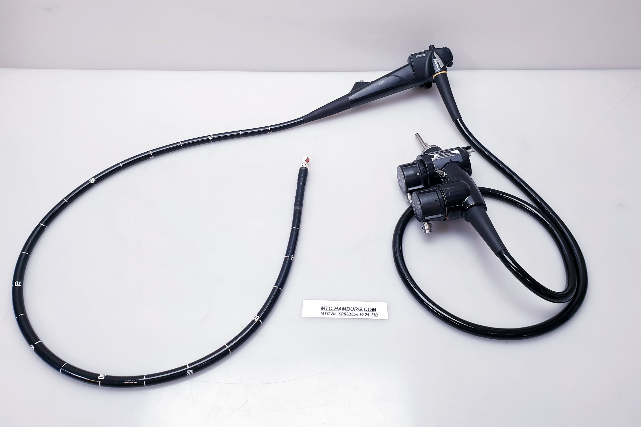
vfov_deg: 46.3
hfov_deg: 65.5
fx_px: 499
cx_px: 325
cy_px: 181
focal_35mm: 28
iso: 100
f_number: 2.4
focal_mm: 4.3
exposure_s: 1/50
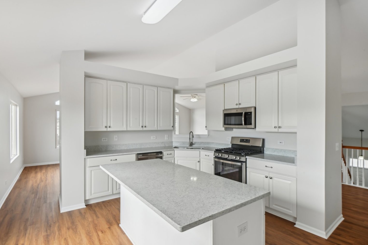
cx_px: 177
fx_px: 174
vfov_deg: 70.3
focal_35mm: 17
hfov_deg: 93.3
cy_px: 129
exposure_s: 1/50
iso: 400
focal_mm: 16
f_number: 13
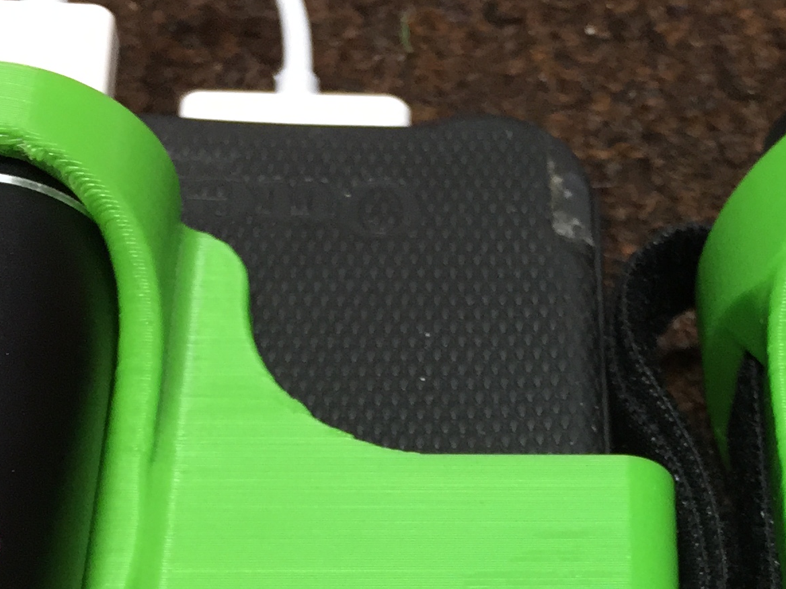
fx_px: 1839
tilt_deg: -57.2
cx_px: 680
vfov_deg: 17.8
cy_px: 593
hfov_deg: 23.6
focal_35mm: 81
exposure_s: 1/30
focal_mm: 4.15
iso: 100
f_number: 2.2
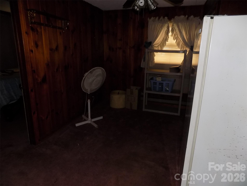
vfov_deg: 58.9
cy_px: 93
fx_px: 164
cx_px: 124
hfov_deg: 73.9
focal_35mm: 23
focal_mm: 4
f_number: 3.1
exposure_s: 1/30
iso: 200
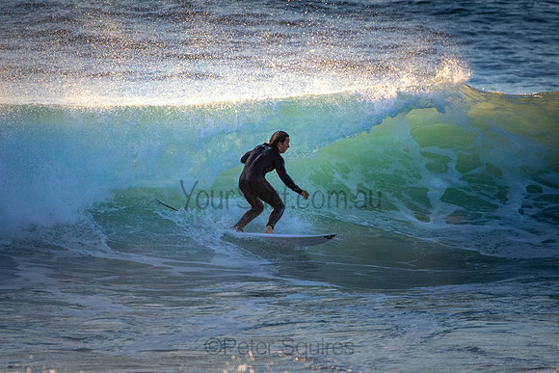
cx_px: 280
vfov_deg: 1.8
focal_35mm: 750
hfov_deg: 2.7
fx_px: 11648
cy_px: 186
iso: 1100
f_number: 5.6
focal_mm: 500
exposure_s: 1/2000
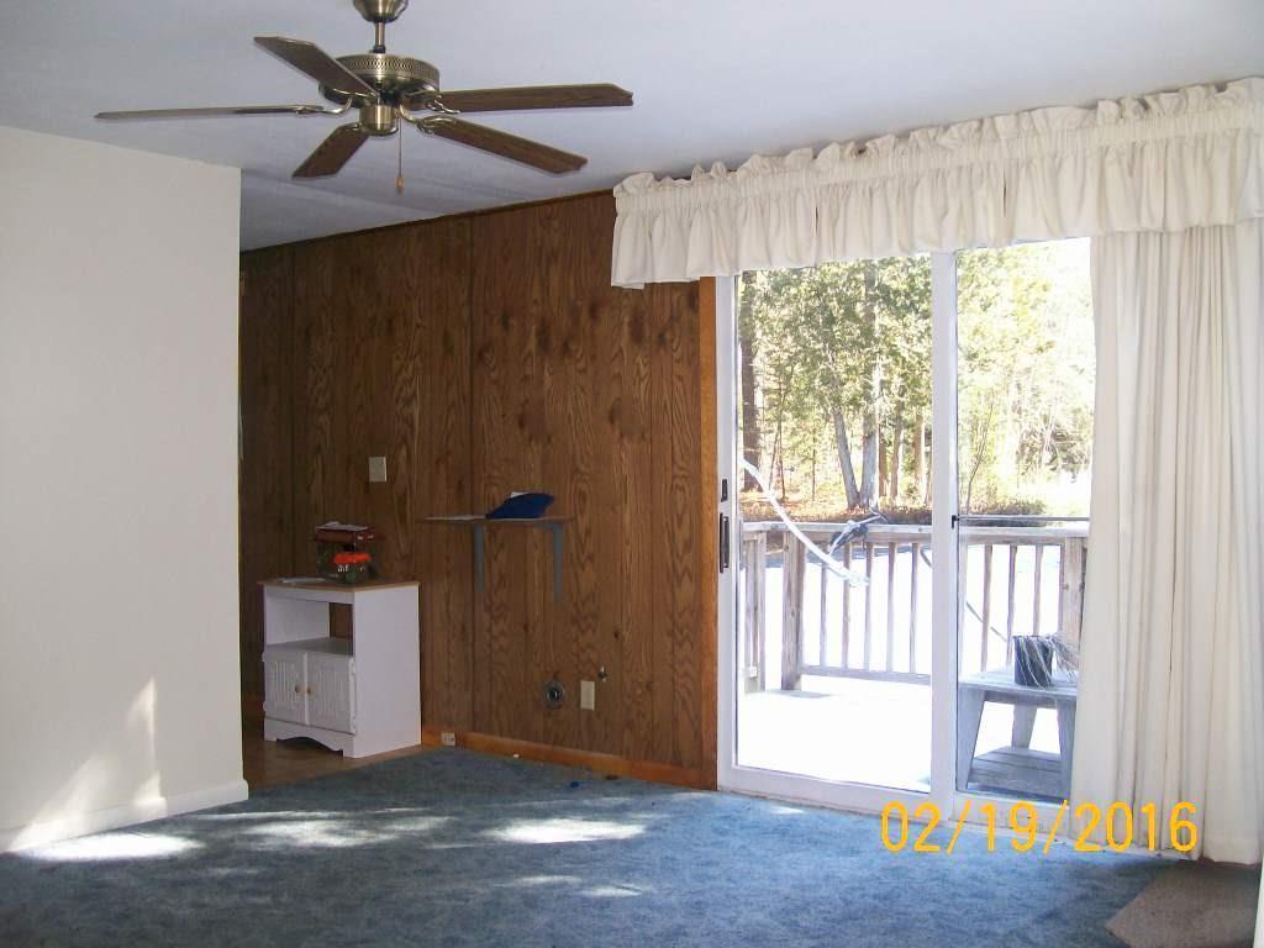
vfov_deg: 39.7
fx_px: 1315
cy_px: 474
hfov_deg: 51.4
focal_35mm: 36
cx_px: 632
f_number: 2.7
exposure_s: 1/84.1
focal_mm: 6
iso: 140
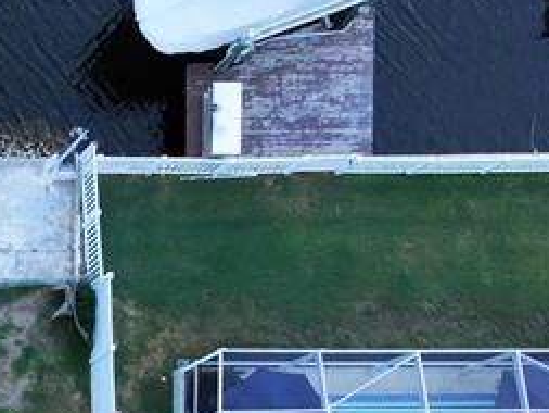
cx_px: -408
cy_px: 685
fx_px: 1539
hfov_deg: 17.0
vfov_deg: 14.0
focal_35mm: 97
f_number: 3.2
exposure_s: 1/320
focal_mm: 12.29
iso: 400
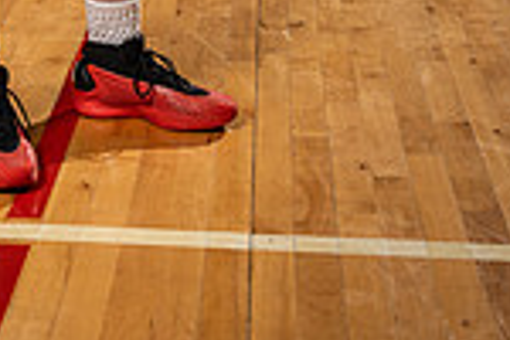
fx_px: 1530
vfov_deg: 11.1
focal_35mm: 108
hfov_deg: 18.6
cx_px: 34
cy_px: -411
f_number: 5.6
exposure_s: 1/250
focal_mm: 36
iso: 125
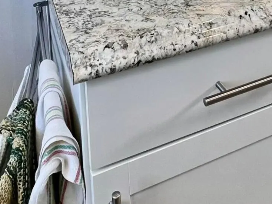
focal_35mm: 51
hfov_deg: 36.6
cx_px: 202
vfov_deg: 21.2
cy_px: -143
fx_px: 401
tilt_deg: -5.7
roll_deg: +2.1
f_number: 1.8
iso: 50
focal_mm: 1.57
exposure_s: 1/120
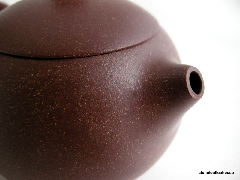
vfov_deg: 40.7
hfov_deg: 52.6
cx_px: 120
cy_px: 90
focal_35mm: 35
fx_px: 243
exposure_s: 1/60
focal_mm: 7.5
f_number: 2.7
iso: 241
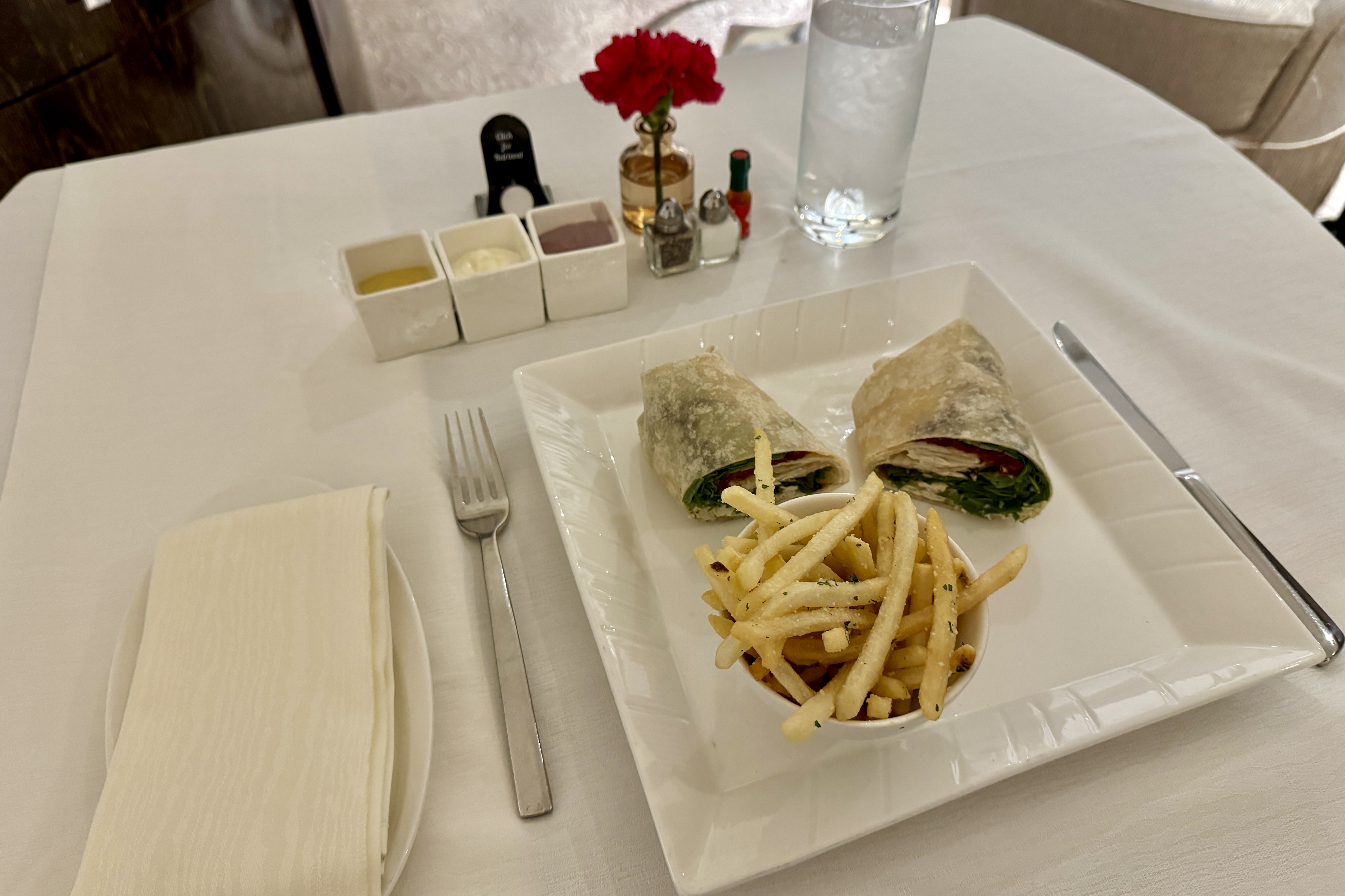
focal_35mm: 25
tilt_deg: -48.1
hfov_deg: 71.5
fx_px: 934
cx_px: 672
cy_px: 416
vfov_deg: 51.2
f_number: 1.78
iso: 640
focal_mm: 6.76
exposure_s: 1/40
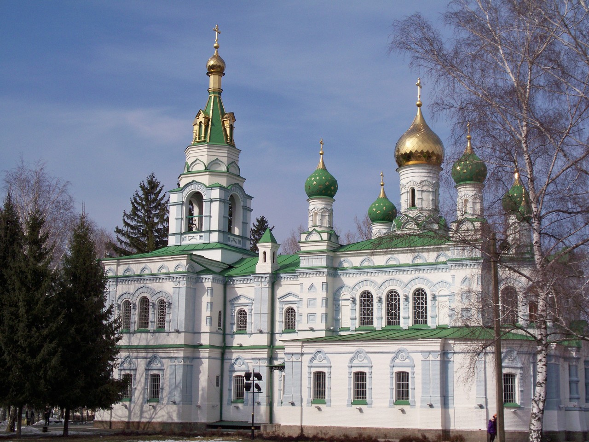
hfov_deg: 32.2
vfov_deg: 24.4
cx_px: 294
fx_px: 1021
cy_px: 221
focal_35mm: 60
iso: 80
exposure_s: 1/1000
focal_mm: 12.89
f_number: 5.4
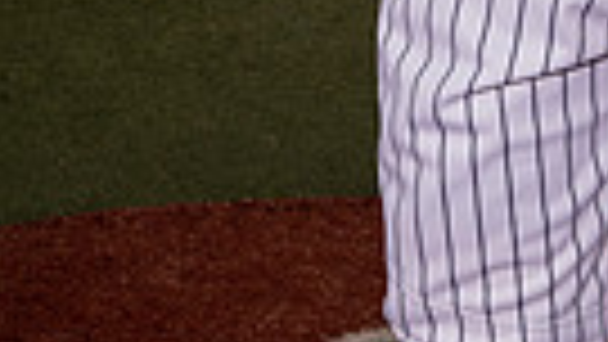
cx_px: 662
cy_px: -603
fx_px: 1967
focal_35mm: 122
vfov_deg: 8.6
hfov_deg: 17.0
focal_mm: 35
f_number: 8
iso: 125
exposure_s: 1/250
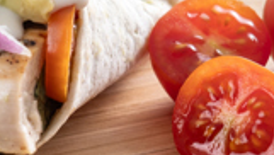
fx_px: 2931
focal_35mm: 403
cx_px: -252
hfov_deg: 5.3
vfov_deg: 3.0
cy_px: -3
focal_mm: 60
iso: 100
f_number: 5.6
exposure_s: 1/200
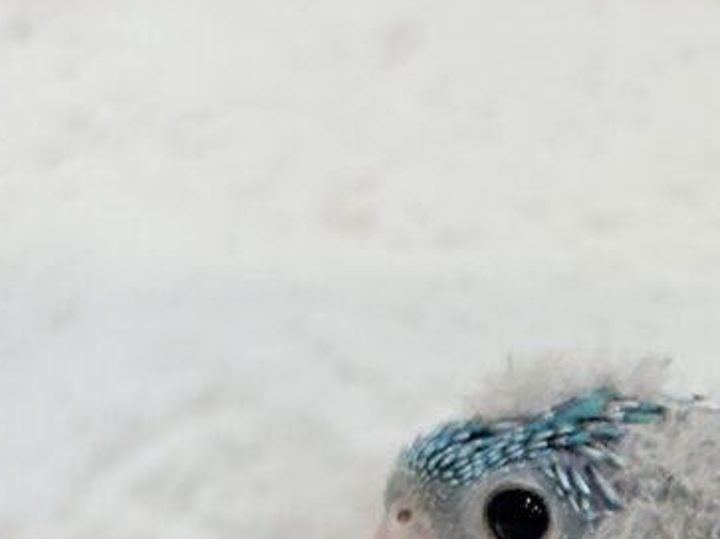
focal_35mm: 172
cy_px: 618
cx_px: 1133
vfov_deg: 8.5
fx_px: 3576
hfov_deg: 11.0
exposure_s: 1/100
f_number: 1.6
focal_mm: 5.96
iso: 64
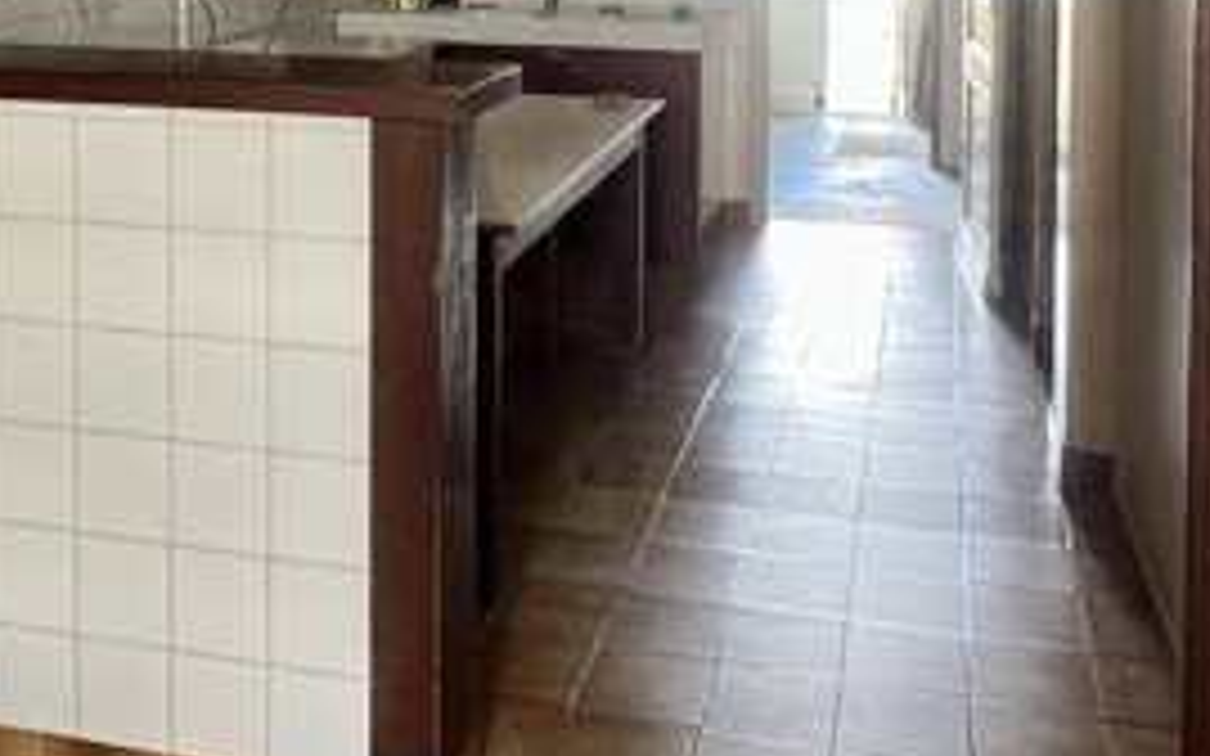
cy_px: -81
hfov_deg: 48.1
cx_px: 522
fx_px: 1352
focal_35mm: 41
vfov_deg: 28.3
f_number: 1.8
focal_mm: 1.57
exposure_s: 1/99
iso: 200
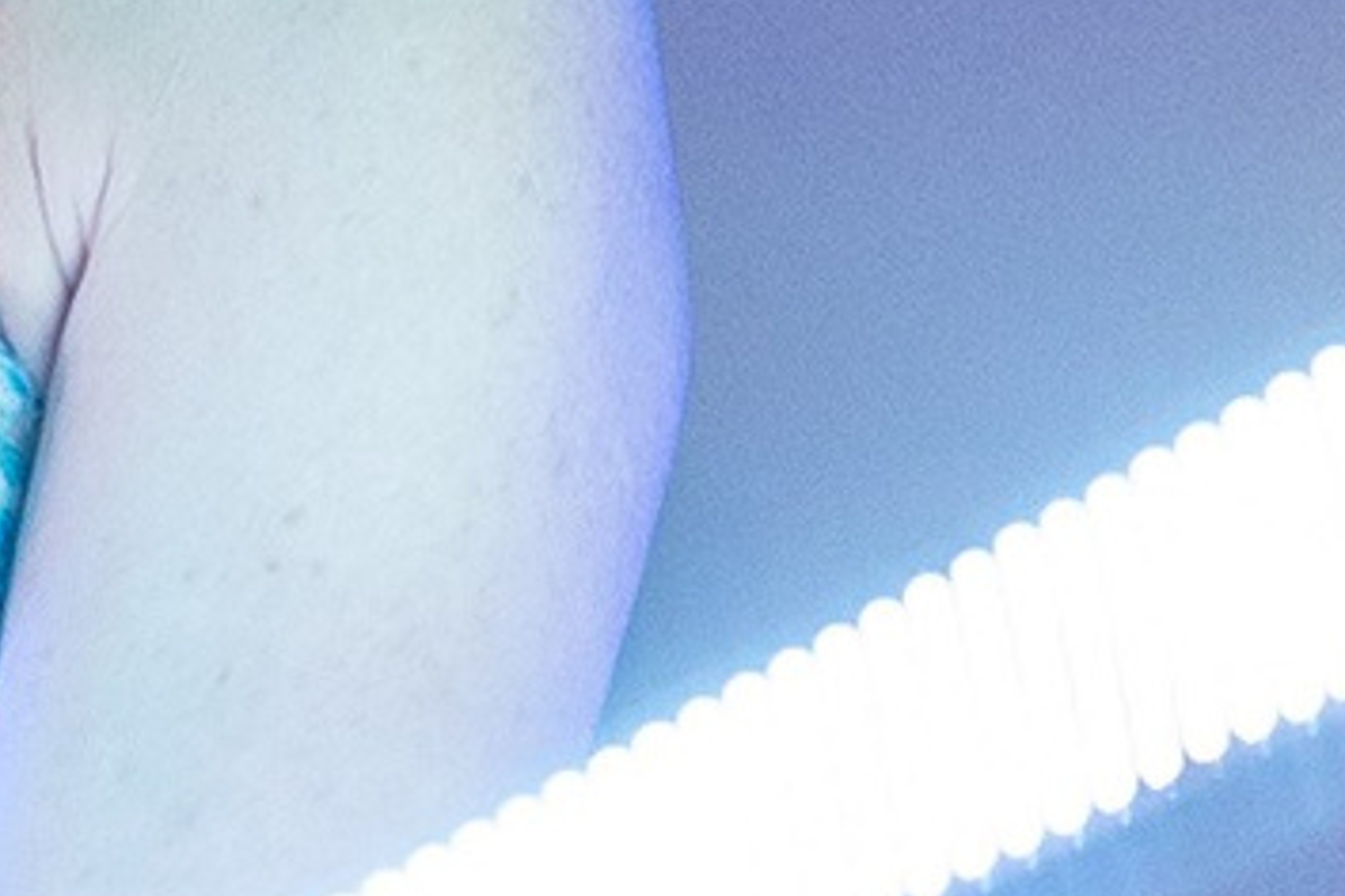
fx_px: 20248
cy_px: -1303
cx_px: -1308
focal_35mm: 542
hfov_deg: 3.8
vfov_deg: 2.5
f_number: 2.8
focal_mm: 43
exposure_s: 1/160
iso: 2000
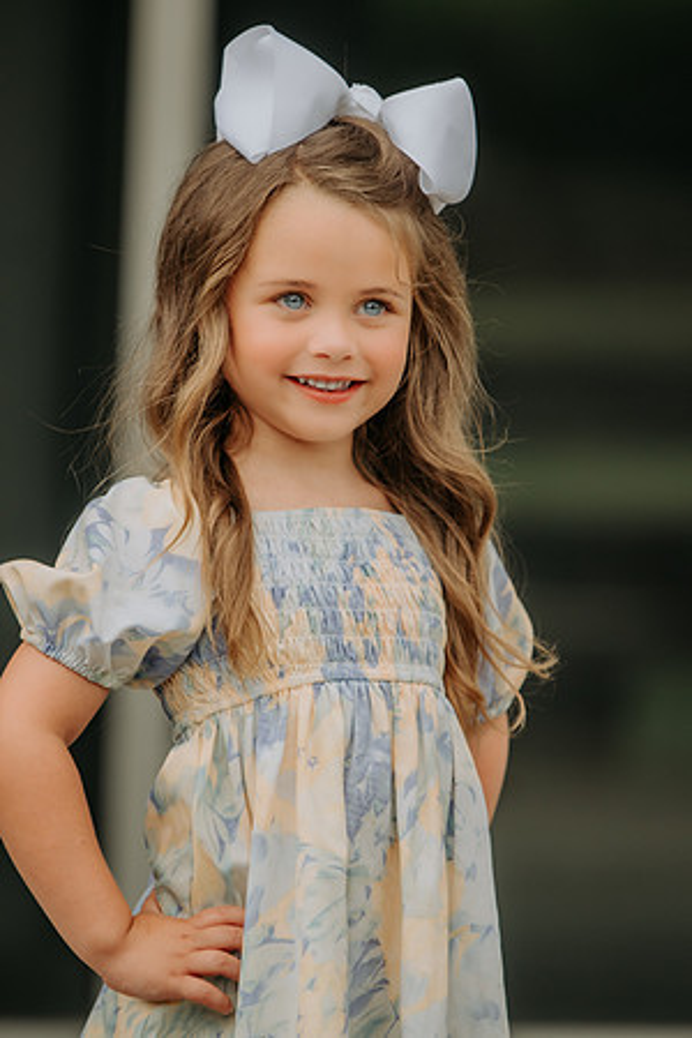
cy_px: 519
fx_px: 8649
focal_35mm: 300
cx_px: 346
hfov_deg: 4.6
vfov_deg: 6.9
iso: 200
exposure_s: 1/200
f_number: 2.8
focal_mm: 200
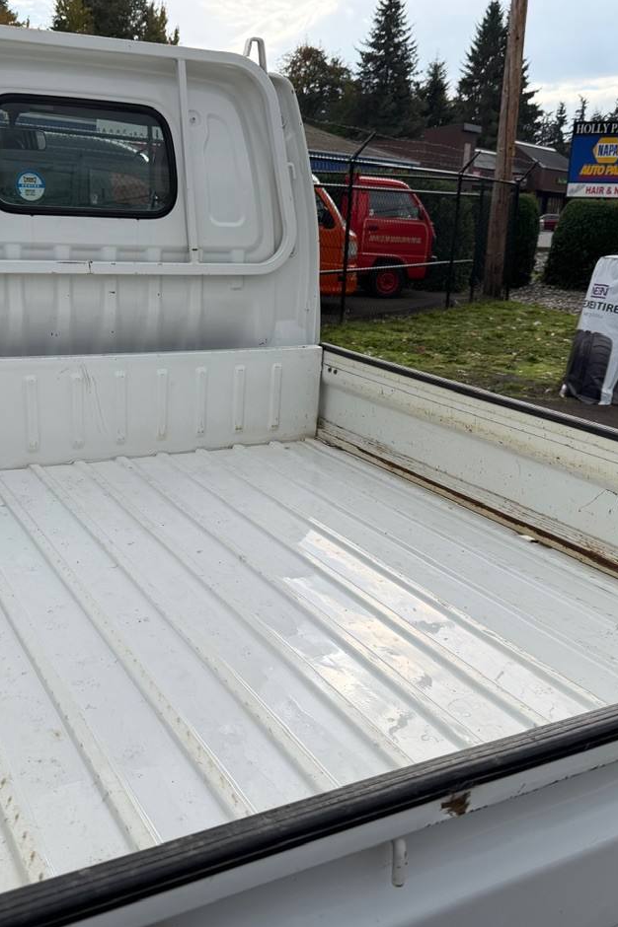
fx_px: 876
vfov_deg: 55.8
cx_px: 251
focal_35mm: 34
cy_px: 472
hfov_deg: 38.7
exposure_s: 1/4673
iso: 80
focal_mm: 6.76
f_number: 1.78
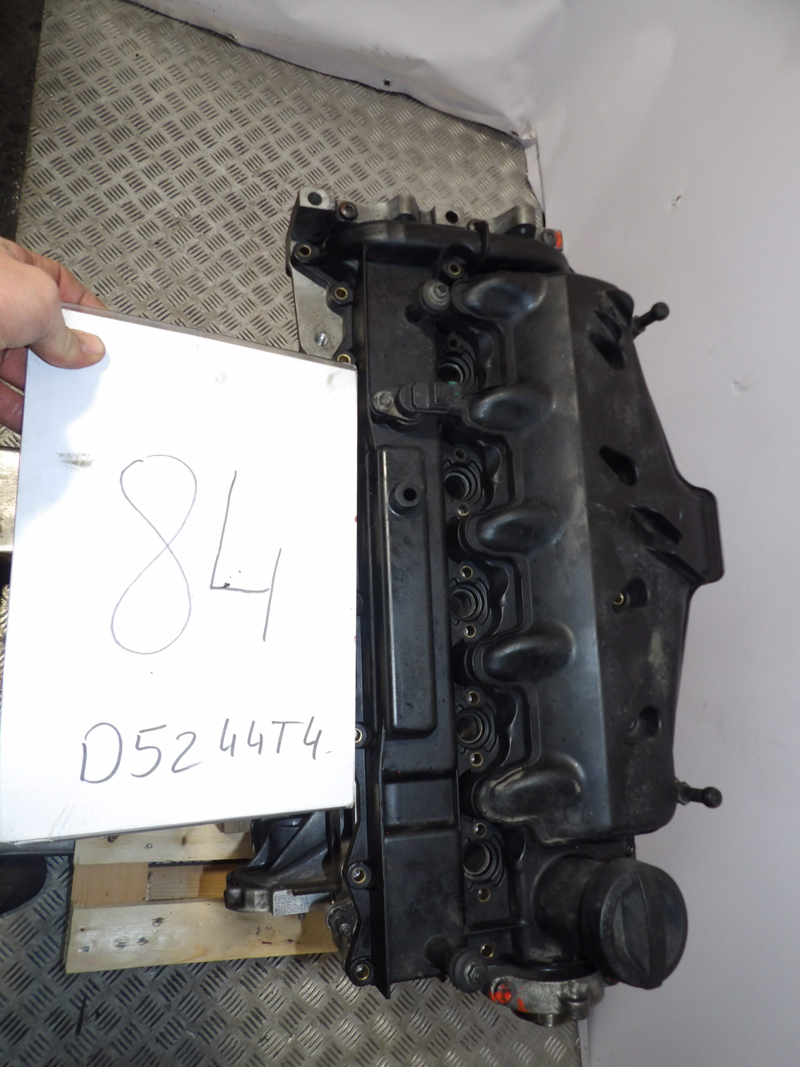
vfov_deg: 71.6
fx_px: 740
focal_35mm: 24
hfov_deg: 56.8
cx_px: 400
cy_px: 534
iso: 200
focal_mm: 4.3
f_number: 3.2
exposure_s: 1/60
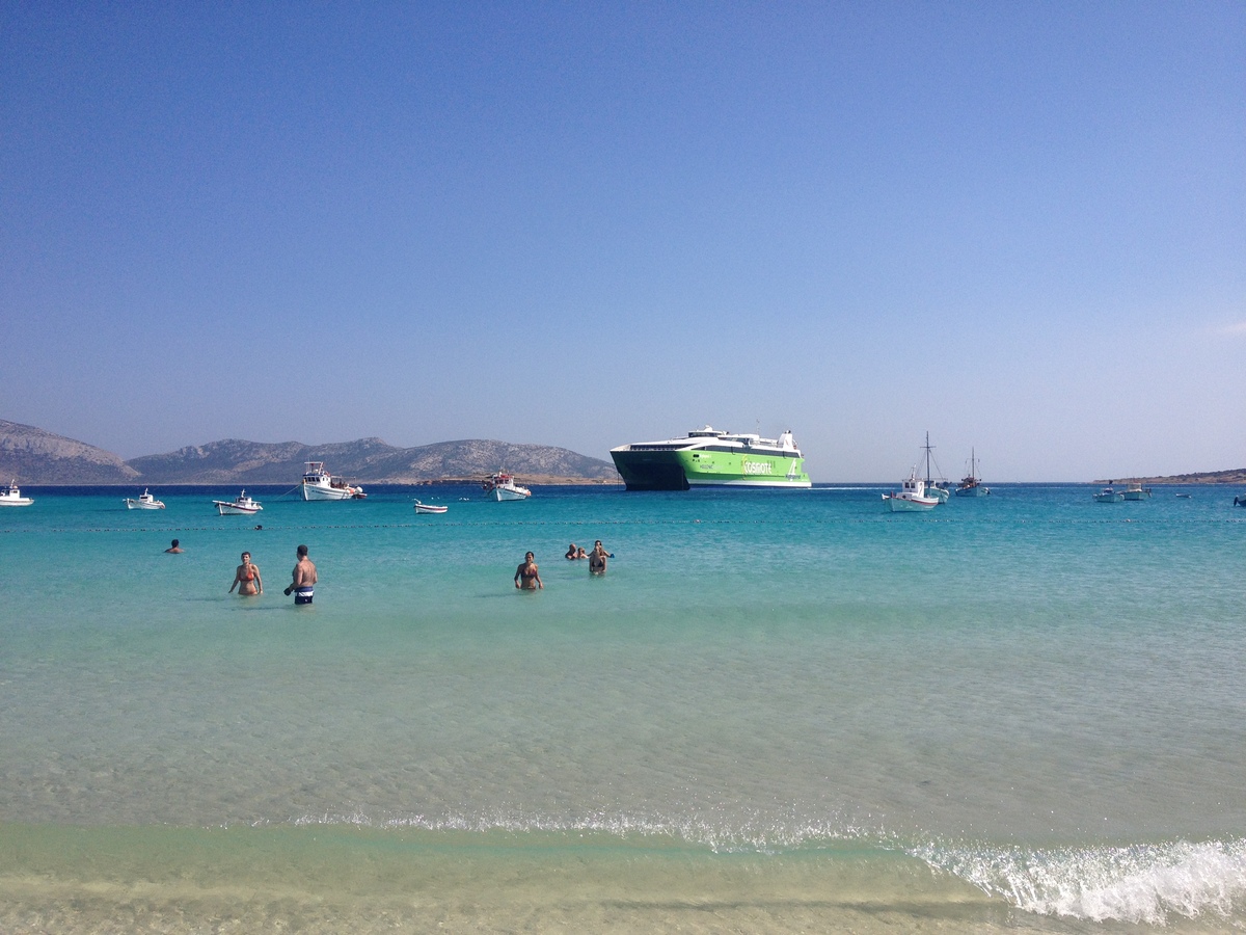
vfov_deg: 40.7
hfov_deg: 52.6
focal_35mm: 35
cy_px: 468
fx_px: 1260
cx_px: 623
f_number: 2.4
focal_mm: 4.28
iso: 50
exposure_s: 1/3067
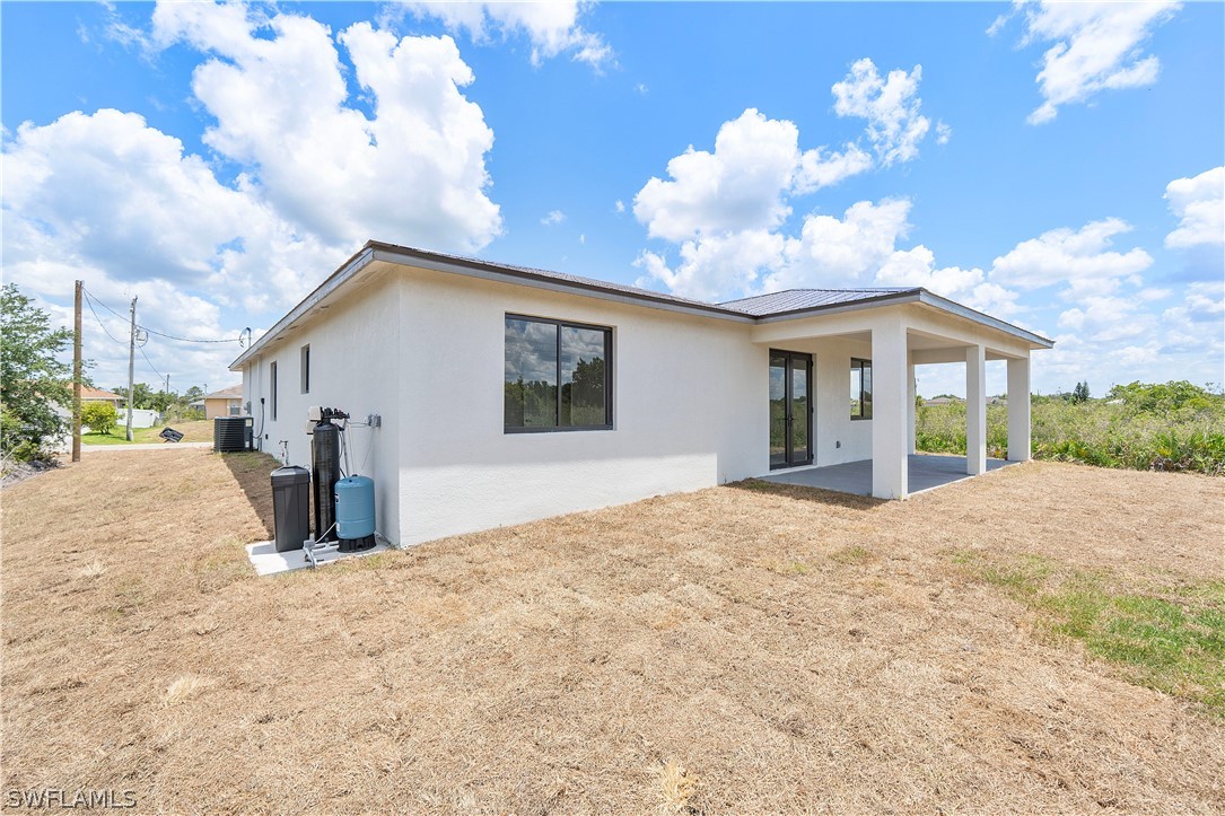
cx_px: 612
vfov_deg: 77.3
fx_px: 510
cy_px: 408
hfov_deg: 100.4
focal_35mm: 15
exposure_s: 1/1000
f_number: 4
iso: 100
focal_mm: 10
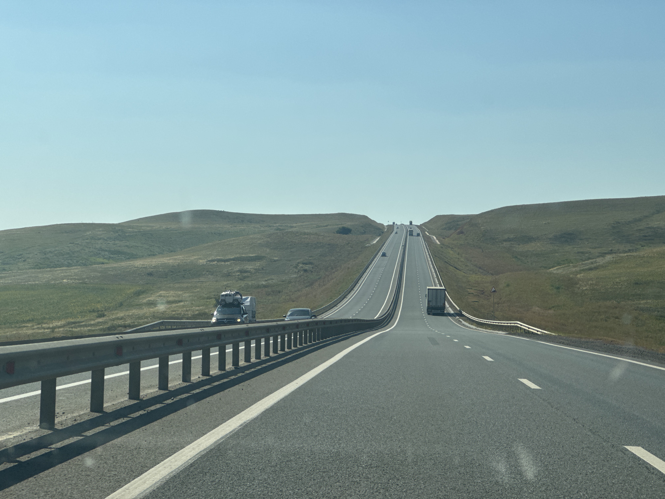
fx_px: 1479
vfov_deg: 19.1
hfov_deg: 25.3
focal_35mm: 77
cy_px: 250
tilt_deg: +3.6
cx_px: 332
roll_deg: +1.1
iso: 25
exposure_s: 1/1357
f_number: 2.8
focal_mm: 9
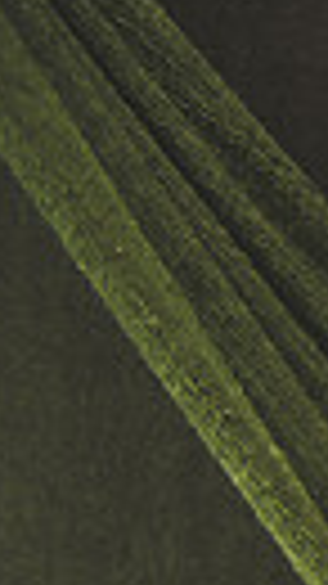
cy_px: 628
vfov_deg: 18.5
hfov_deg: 7.7
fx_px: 1734
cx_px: 1272
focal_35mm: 112
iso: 400
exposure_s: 1/125
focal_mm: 24
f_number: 2.8
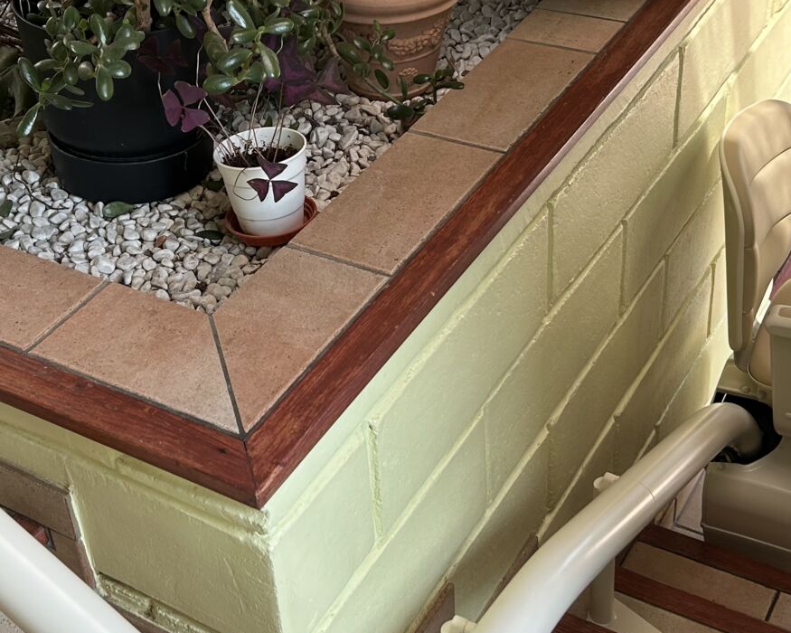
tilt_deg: -35.6
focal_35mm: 58
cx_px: 282
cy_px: 225
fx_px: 1358
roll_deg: +6.4
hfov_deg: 32.3
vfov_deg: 26.1
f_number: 1.5
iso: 64
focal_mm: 5.7
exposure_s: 1/121
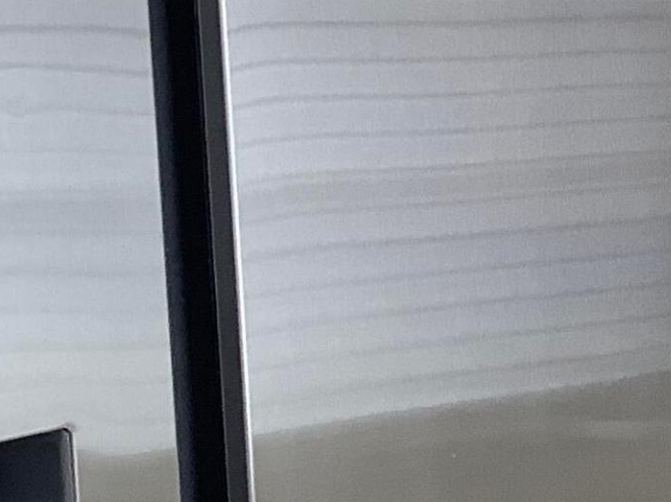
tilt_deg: -10.1
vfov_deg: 11.3
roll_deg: -1.7
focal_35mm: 131
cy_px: 309
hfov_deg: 13.7
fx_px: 2538
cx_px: 1160
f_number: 2.4
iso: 80
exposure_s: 1/120
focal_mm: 3.3
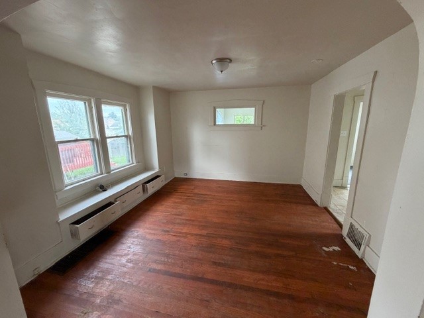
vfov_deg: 85.7
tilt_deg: -11.8
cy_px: 159
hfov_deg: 102.1
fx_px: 171
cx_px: 212
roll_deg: +0.2
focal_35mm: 14
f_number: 2.2
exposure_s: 1/97
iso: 320
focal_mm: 2.22
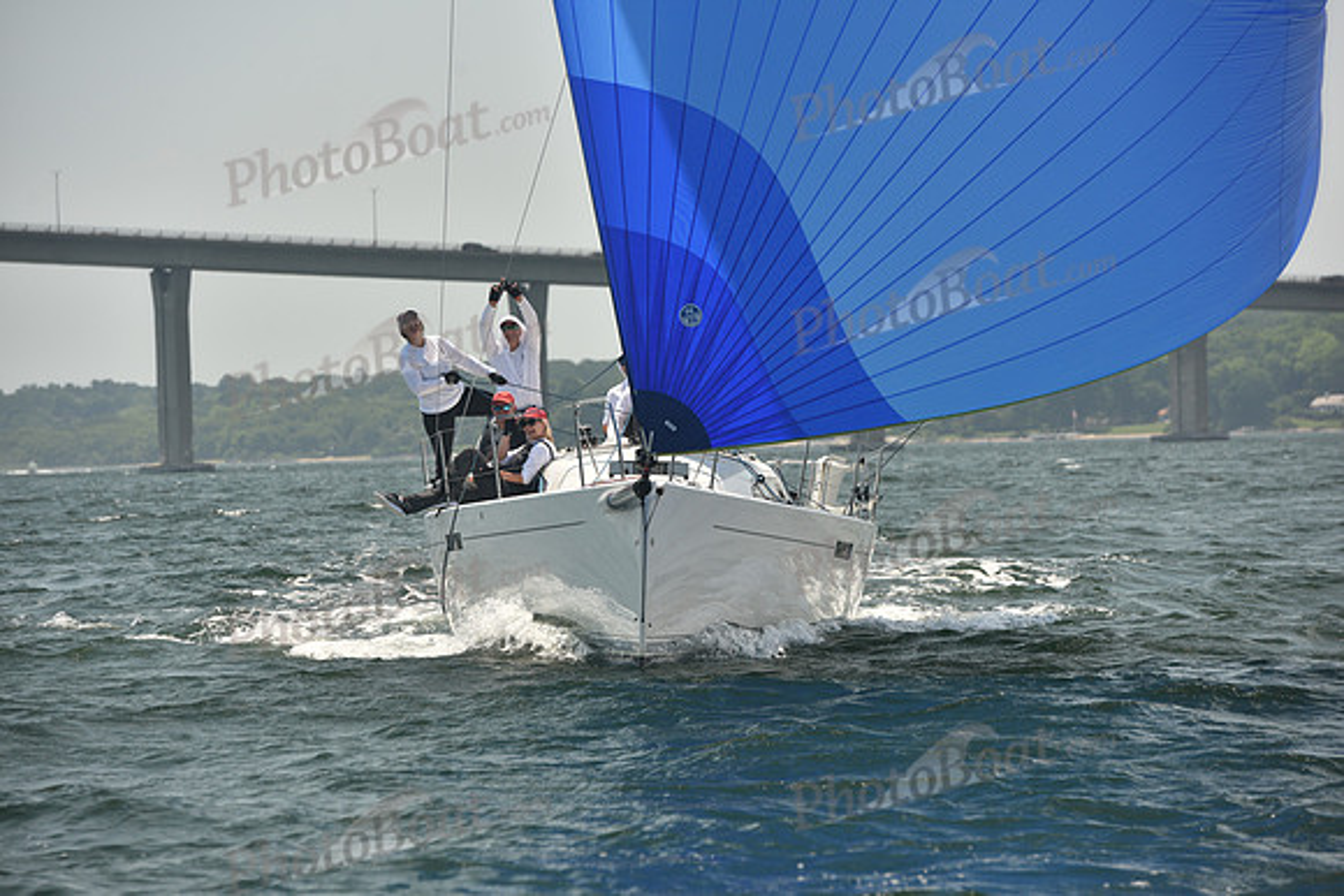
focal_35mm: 175
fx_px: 6535
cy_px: 448
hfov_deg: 11.7
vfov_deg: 7.9
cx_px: 672
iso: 250
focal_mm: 175
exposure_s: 1/640
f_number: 6.3
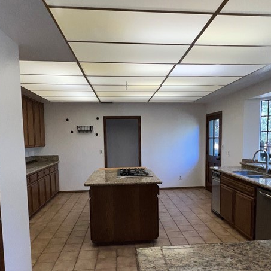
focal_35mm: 26
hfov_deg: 60.9
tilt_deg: -5.0
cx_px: 144
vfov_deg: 60.4
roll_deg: +1.4
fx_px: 230
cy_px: 162
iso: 40
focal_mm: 1.57
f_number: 1.8
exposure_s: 1/122
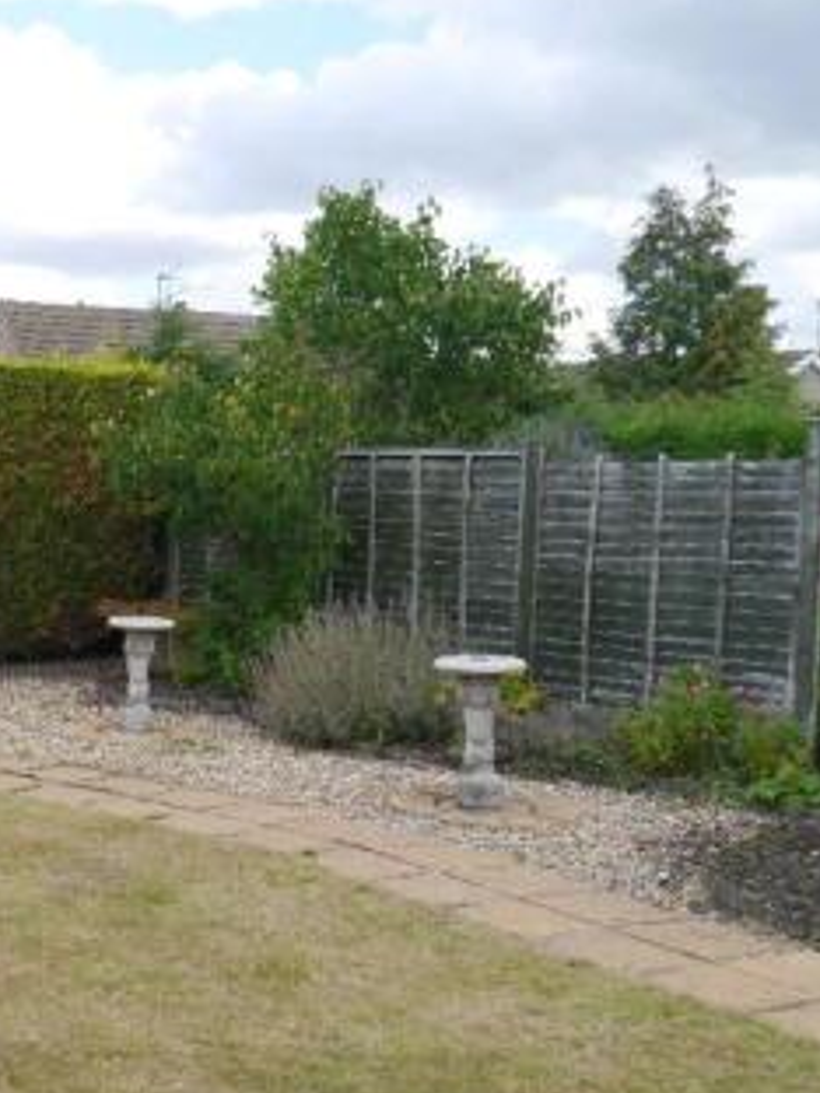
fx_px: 1769
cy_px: 552
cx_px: -144
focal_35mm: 56
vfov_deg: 34.3
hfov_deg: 23.9
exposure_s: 1/320
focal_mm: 15
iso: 160
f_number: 5.6
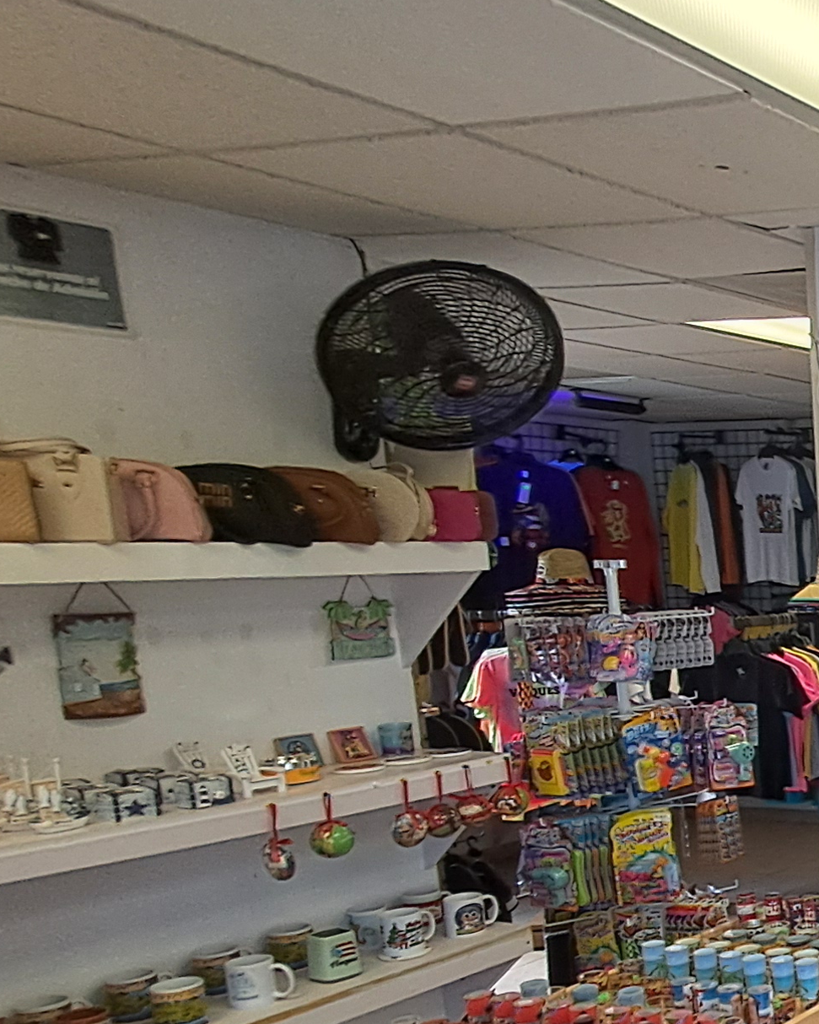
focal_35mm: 42
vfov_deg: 42.8
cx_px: 1327
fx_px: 1273
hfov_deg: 24.4
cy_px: 739
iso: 40
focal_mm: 1.64
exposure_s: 1/40
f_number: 2.2
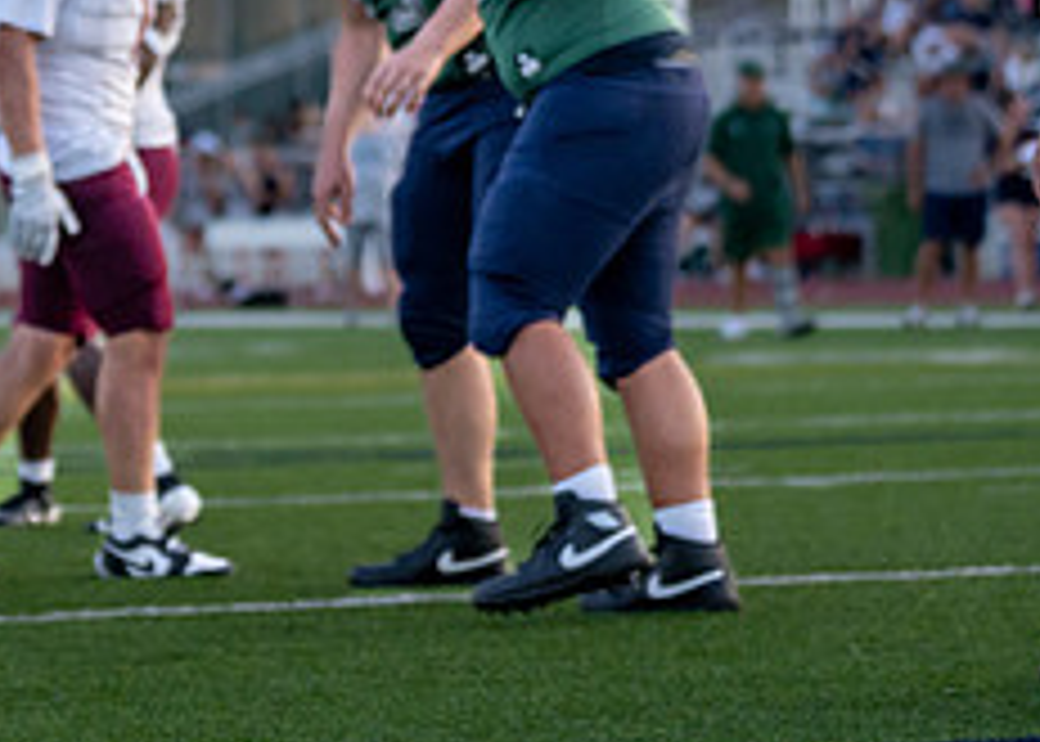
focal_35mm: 232
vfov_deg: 6.2
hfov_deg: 8.5
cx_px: -380
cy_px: -145
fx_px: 6853
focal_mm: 70
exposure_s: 1/1250
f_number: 2.8
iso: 640
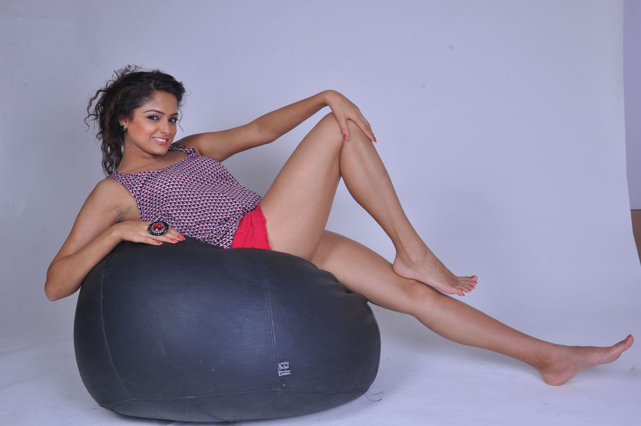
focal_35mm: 38
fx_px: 667
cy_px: 213
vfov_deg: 35.4
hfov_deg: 51.3
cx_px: 320
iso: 200
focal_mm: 25
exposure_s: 1/160
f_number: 18
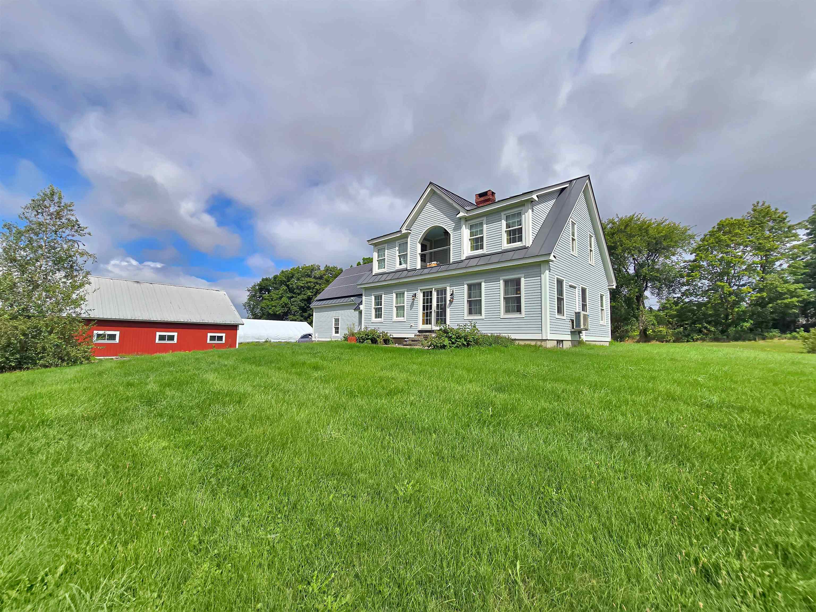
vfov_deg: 89.9
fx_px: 306
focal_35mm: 13
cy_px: 306
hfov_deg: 106.2
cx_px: 408
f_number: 2.2
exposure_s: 1/5158
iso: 50
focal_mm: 2.2
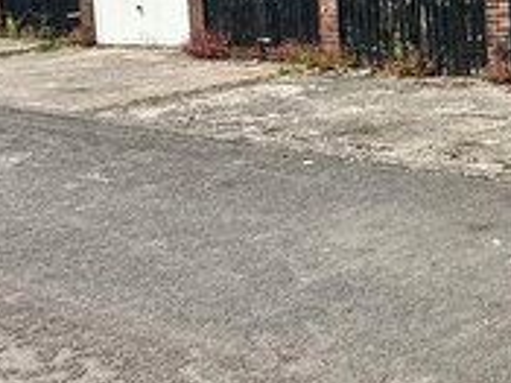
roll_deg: +1.1
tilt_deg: -4.9
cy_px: 51
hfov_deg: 28.0
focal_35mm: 56
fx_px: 826
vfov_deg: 25.4
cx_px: 677
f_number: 2.2
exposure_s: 1/1401
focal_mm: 2.22
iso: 50
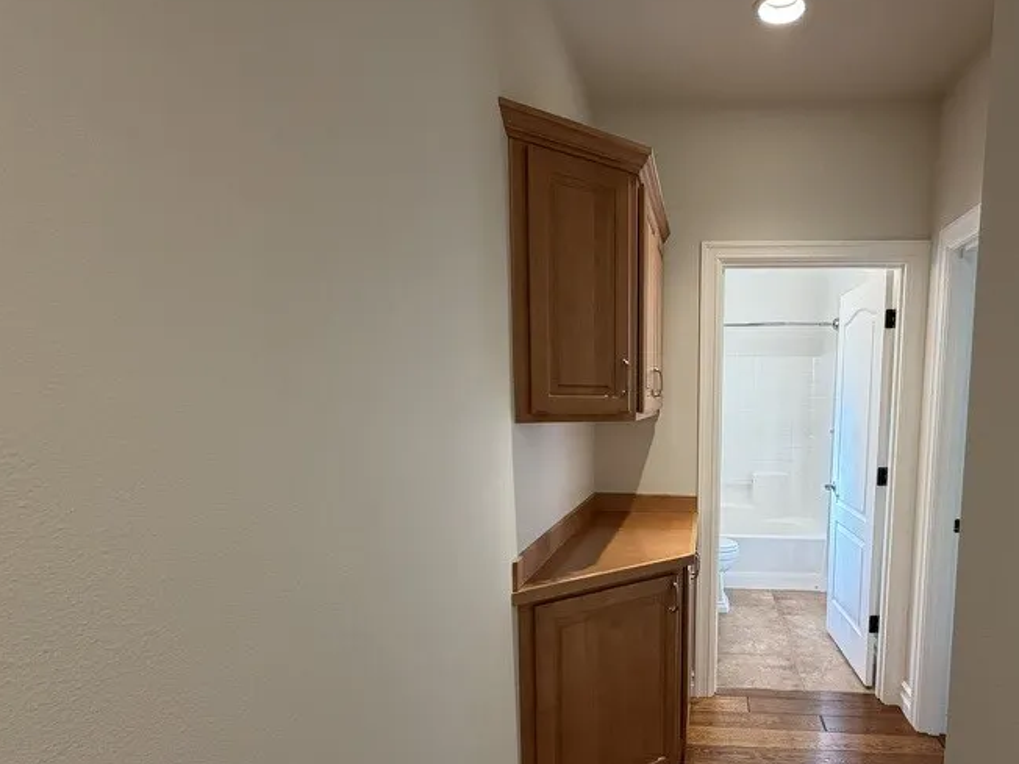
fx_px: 648
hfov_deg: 74.4
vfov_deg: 60.3
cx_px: 664
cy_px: 477
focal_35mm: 22
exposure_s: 1/120
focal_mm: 2.22
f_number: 2.2
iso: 320
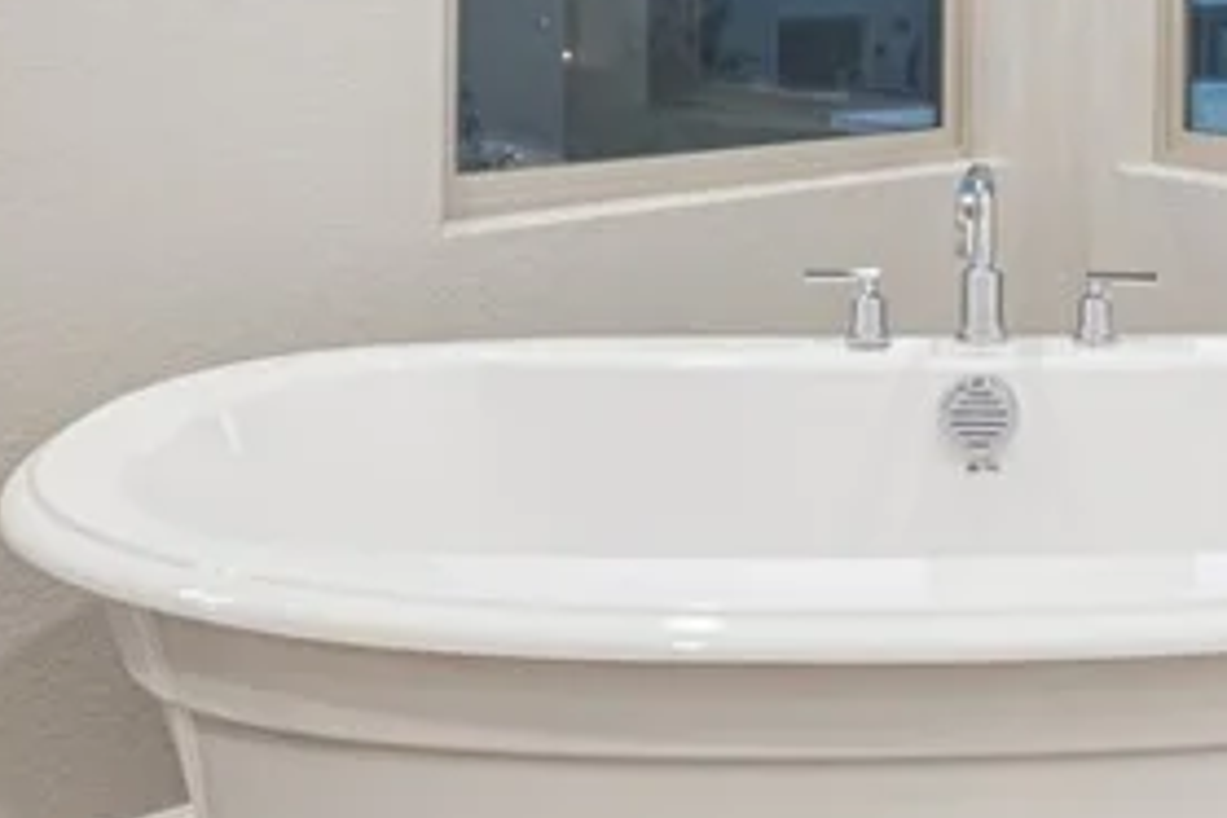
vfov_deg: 23.0
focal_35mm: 55
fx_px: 1874
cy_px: -112
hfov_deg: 33.3
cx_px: 1218
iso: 400
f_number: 8
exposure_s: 1/5
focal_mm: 10
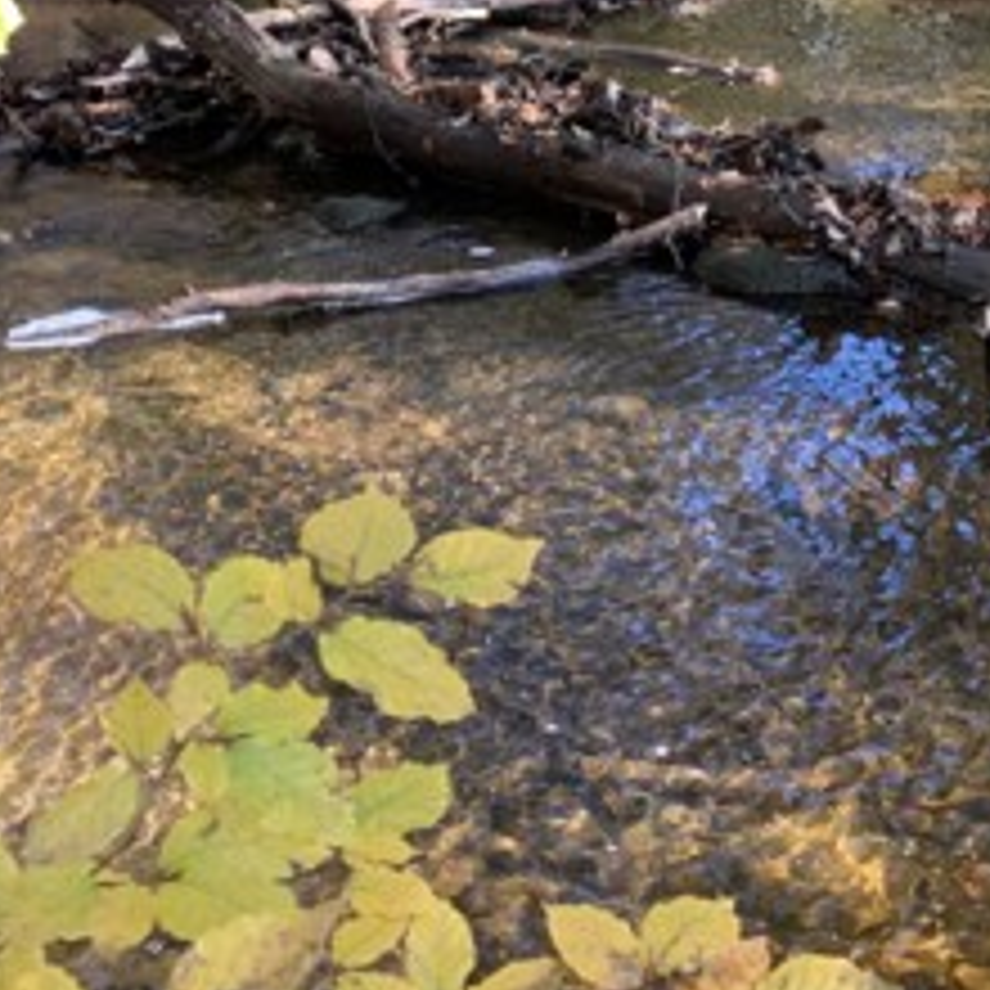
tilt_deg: -11.6
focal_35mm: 67
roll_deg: +1.9
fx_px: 2168
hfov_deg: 25.6
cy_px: -40
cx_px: 639
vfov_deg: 24.4
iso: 100
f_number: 1.8
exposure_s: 1/99
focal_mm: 4.25
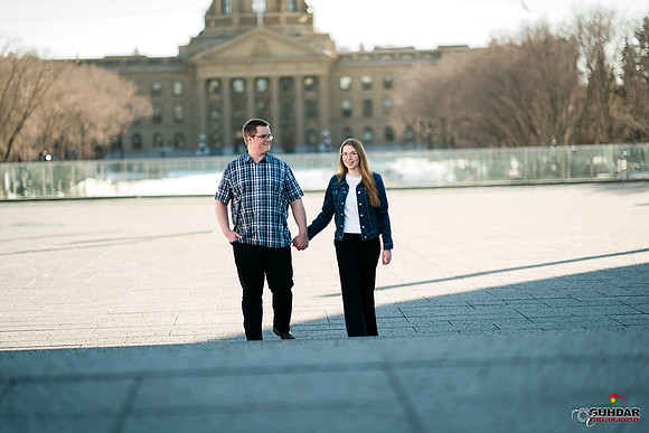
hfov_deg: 23.9
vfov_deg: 16.1
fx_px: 1533
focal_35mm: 85
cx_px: 324
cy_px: 216
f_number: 1.4
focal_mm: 85
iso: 100
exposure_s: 1/1600
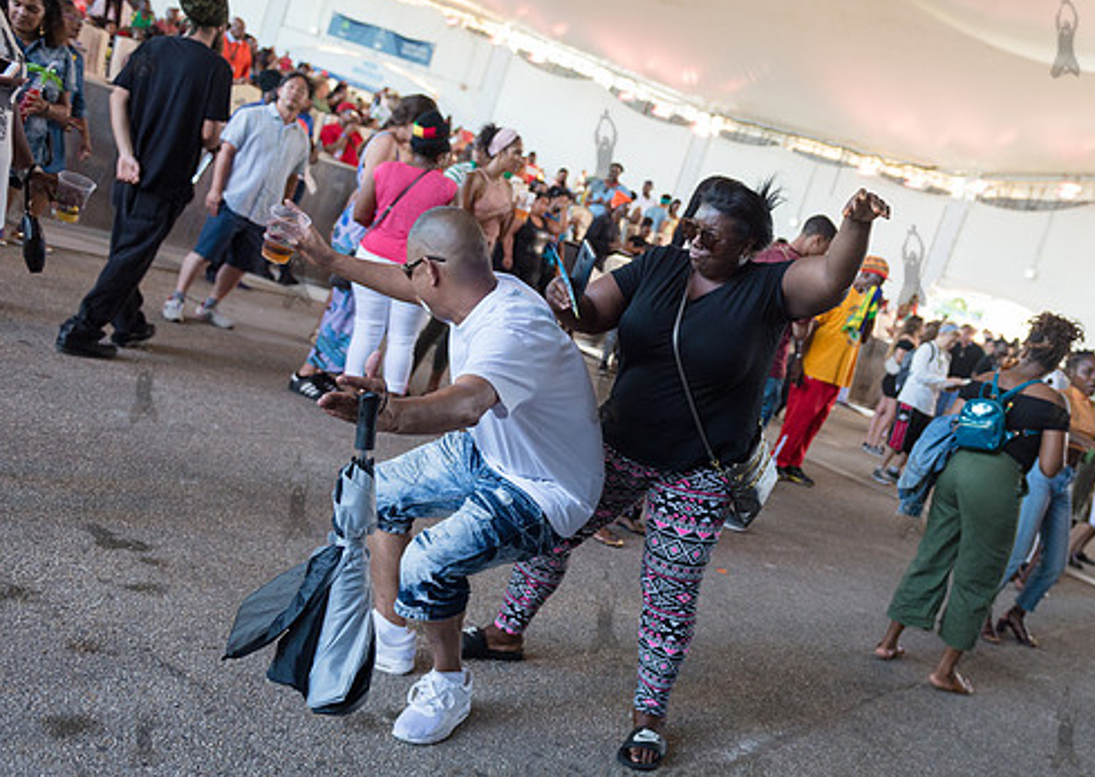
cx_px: 720
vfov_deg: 37.4
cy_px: 384
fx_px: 1148
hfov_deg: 50.2
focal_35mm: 37
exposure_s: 1/640
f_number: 2.8
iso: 1600
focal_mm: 27
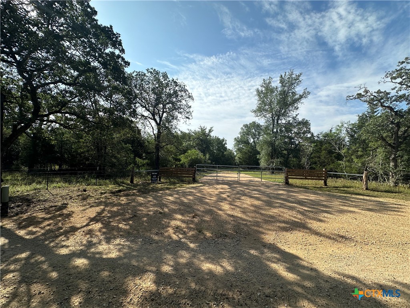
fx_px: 166
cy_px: 154
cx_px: 205
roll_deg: -2.1
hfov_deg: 102.1
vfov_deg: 85.7
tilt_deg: +2.4
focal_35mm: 14
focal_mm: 2.22
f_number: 2.2
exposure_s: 1/1916
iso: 50
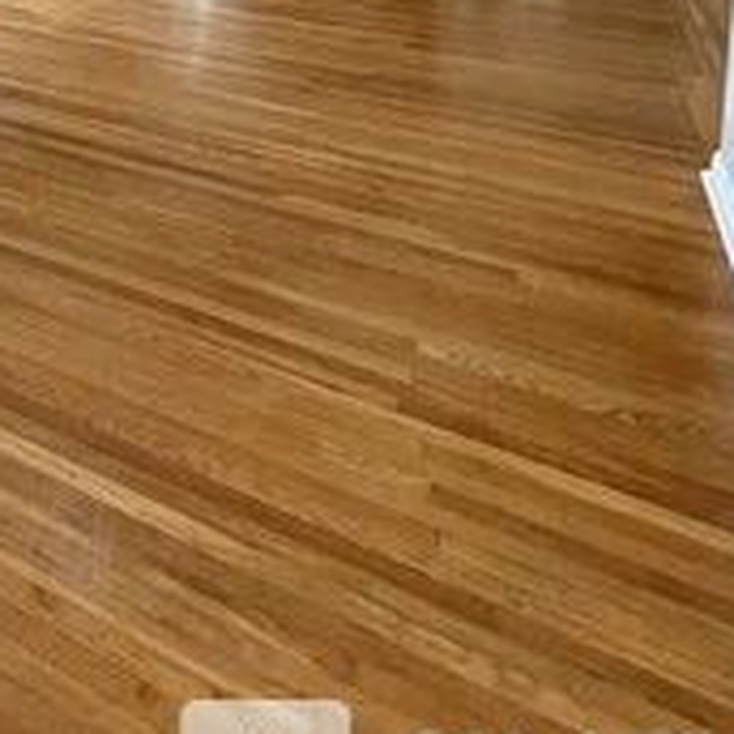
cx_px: 70
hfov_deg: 42.2
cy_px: -196
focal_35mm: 36
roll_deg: +1.1
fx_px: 864
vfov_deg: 34.3
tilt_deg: -7.6
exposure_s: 1/120
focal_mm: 2.22
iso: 400
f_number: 2.2
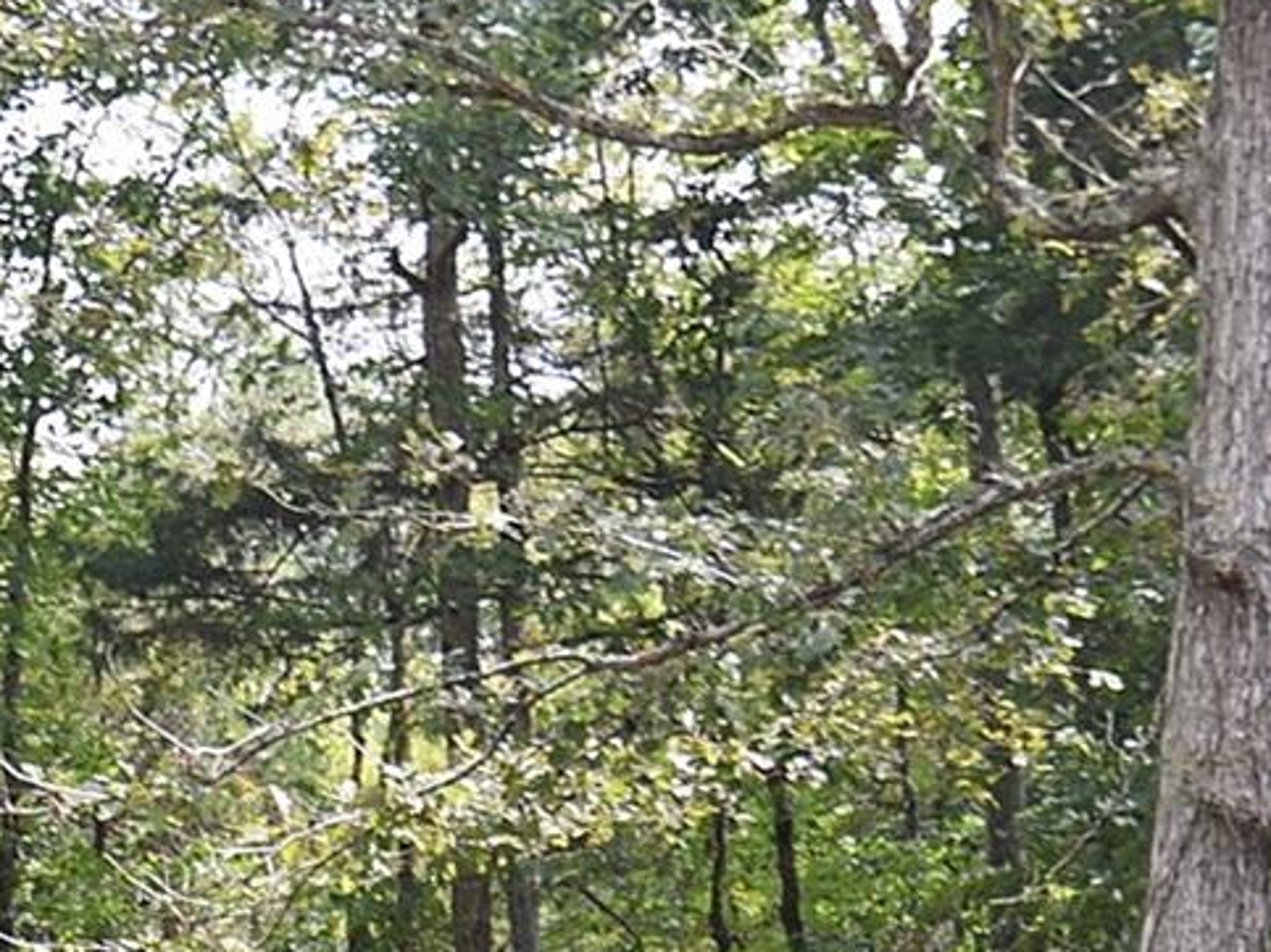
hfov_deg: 13.0
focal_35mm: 147
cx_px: -387
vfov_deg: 9.9
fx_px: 5396
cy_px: 1299
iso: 400
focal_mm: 24
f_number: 7.1
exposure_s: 1/200
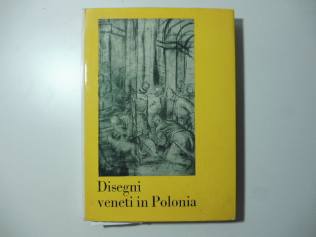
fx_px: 219
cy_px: 118
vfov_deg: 56.8
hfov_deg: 71.6
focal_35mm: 24
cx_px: 158
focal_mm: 4.3
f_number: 3.3
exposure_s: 1/60
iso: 125
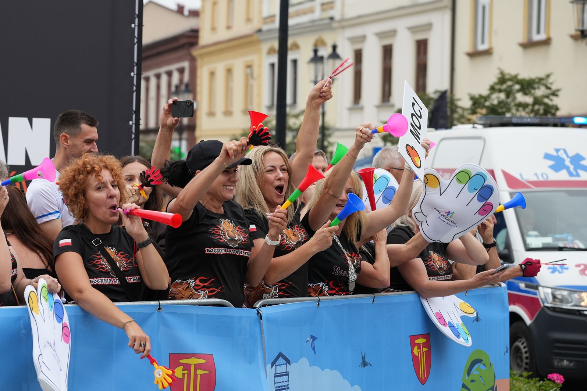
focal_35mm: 109
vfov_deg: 12.6
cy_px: 214
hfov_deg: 18.7
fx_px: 1777
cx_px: 229
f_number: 4
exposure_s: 1/1000
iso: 400
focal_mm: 87
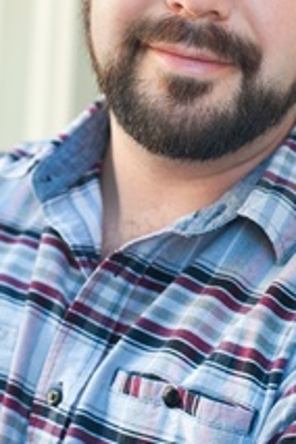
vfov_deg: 19.1
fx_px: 1307
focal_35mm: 106
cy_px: 109
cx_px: 152
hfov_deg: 12.9
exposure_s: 1/125
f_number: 3.5
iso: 200
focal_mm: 50
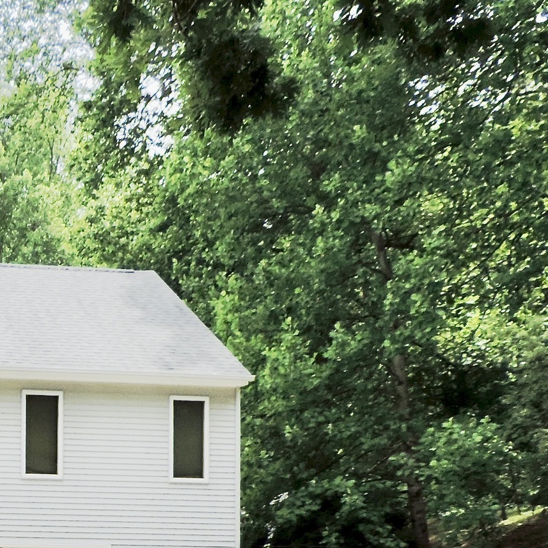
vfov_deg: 21.6
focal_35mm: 76
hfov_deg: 20.4
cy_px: 594
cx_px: -200
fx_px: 1361
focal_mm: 4.3
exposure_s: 1/640
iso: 80
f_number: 3
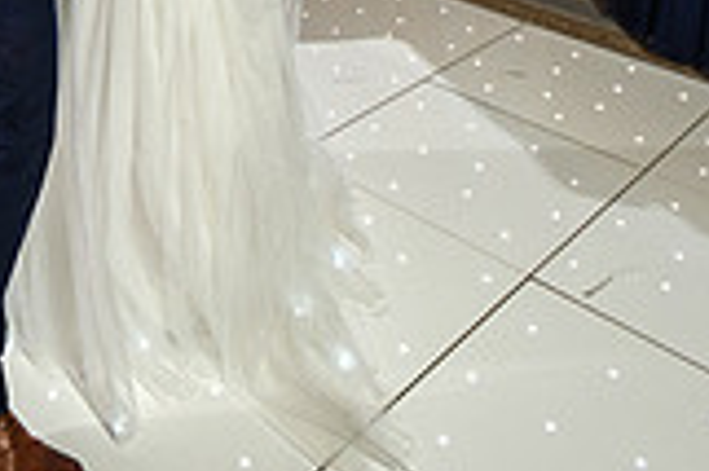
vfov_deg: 21.5
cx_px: 84
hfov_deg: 37.3
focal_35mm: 50
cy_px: -276
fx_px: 984
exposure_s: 1/200
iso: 500
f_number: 2.8
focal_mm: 8
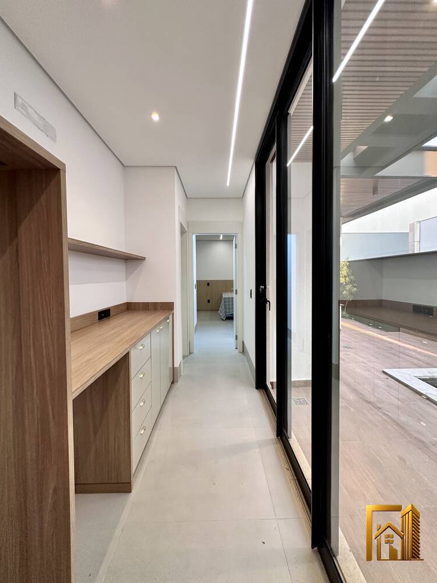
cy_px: 284
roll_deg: -0.3
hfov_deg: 81.7
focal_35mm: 15
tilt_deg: -1.3
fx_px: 252
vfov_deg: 98.2
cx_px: 222
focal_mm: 2.22
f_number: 2.2
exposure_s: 1/60
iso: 160
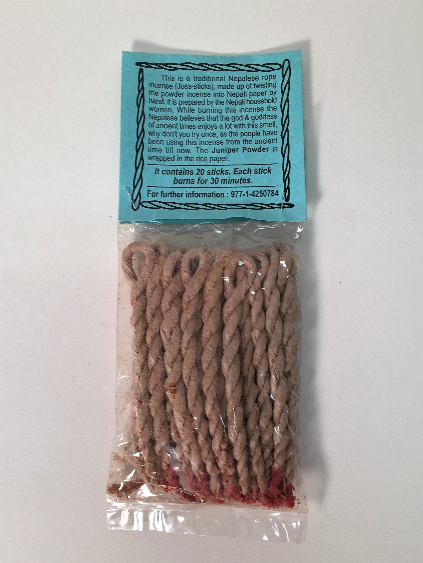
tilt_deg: -80.8
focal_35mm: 29
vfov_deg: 61.7
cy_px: 282
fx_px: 473
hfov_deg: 48.2
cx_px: 212
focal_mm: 4.15
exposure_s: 1/100
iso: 40
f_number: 2.2
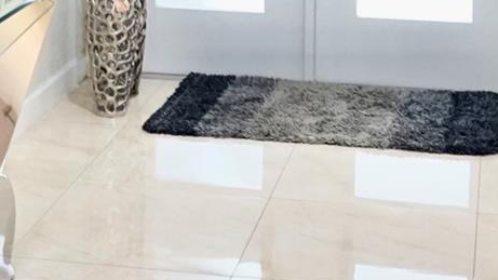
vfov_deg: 10.4
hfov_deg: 19.6
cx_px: 206
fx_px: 1439
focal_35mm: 109
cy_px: -228
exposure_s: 1/60
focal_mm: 20
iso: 1250
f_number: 4
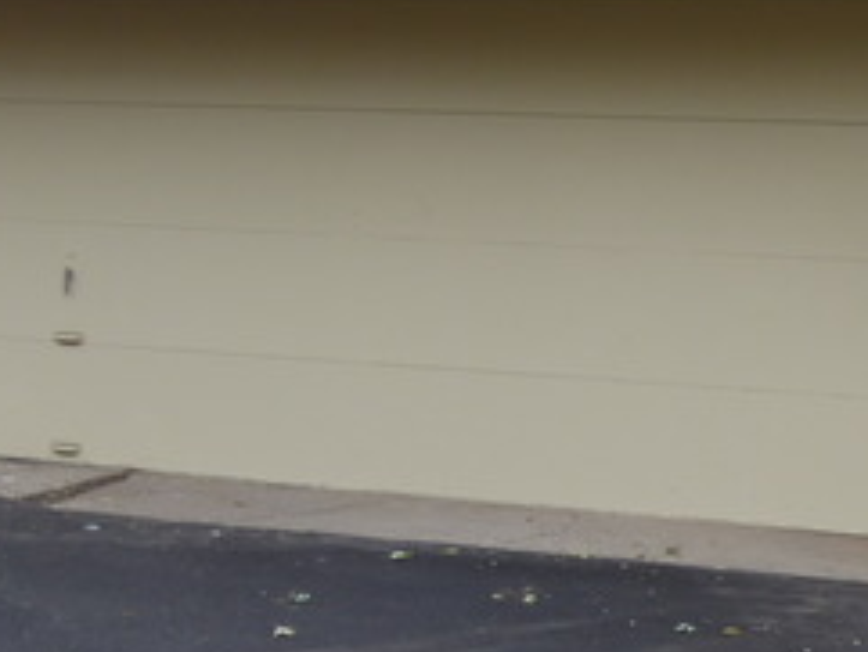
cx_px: 7
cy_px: 241
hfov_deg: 17.6
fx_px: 2735
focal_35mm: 109
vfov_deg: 13.6
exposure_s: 1/125
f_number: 3.6
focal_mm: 7.07
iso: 100
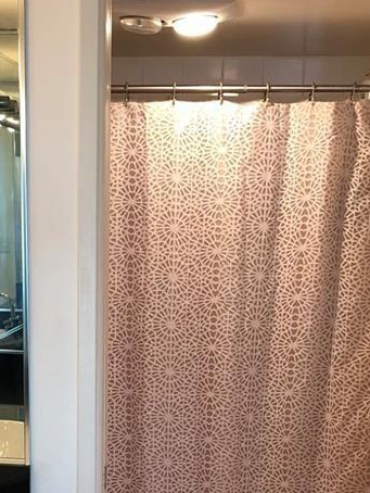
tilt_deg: -12.9
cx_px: 139
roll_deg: -1.0
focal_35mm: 74
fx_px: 1054
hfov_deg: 19.9
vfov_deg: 25.1
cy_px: 484
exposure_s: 1/17
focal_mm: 3.99
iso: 40
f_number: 1.8
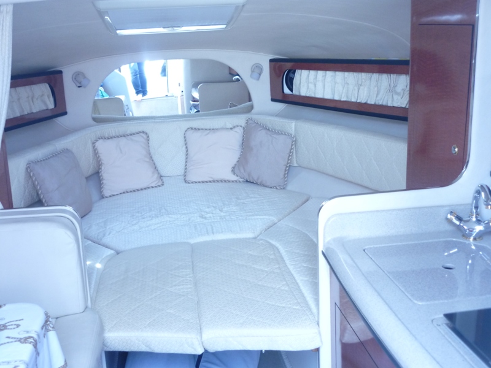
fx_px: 553
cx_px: 246
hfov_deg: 47.9
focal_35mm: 39
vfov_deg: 36.8
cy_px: 184
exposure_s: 1/30
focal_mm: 6.4
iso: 250
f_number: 3
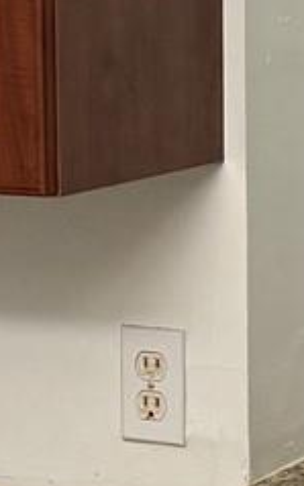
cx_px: -22
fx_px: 2264
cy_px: 229
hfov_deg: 7.6
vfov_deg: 12.2
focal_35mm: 171
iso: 250
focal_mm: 6.76
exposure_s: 1/60
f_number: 1.78
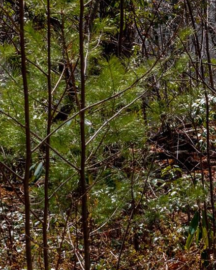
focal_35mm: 273
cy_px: -49
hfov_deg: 5.7
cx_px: 131
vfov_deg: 7.0
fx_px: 2182
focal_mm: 52
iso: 110
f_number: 8
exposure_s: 1/250
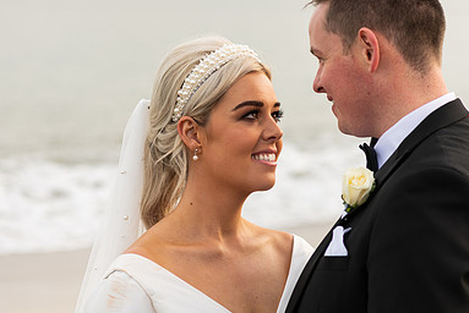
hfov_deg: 16.9
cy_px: 149
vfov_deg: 11.3
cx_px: 305
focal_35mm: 121
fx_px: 1578
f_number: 3.5
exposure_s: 1/200
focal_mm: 80
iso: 80
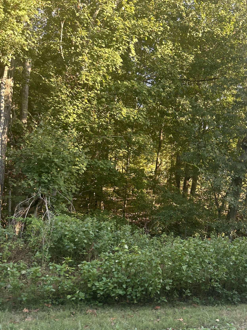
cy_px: 223
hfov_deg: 39.4
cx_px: 155
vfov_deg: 50.3
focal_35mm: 36
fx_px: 343
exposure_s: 1/121
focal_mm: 5.7
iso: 50
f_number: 1.5
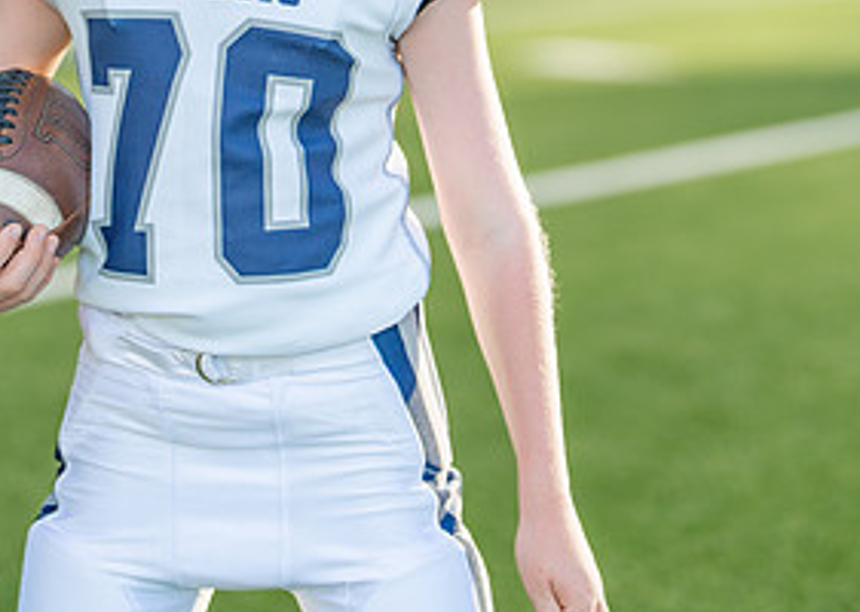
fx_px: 2952
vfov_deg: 11.7
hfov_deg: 16.5
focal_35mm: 121
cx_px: 285
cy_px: -47
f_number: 1.2
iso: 100
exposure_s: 1/3200
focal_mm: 50
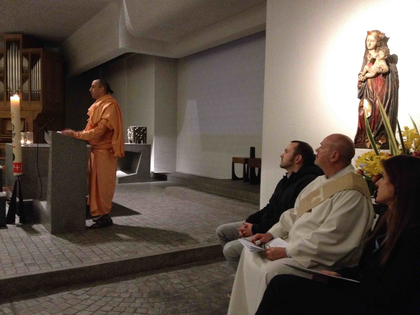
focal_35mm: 35
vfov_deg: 40.7
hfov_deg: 52.6
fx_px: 425
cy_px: 158
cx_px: 210
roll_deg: -1.6
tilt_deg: -2.2
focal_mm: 4.28
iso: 500
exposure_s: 1/15
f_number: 2.4
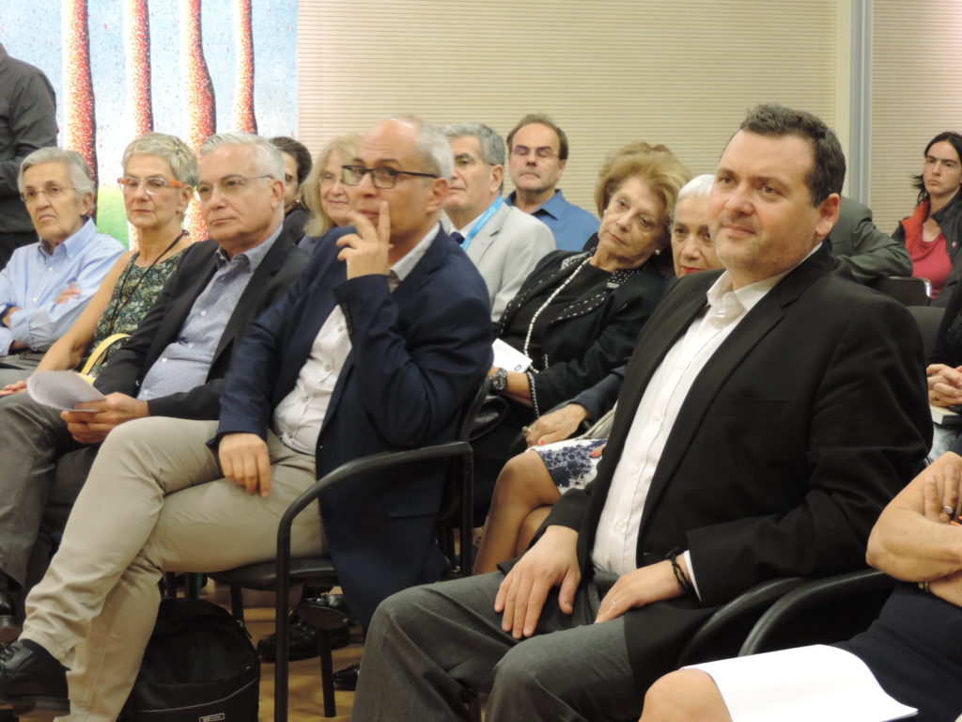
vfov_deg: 16.4
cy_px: 361
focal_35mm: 90
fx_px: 2501
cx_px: 481
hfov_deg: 21.8
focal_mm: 16
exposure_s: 1/25
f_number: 4.1
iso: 720
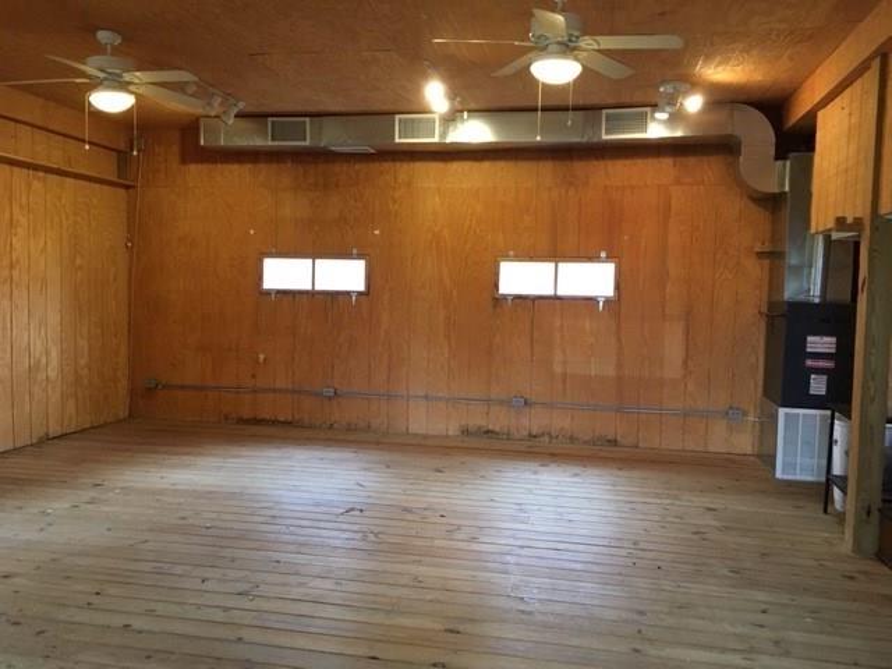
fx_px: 747
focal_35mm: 29
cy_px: 334
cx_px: 446
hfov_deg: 61.7
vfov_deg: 48.2
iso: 125
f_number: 2.2
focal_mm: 4.15
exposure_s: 1/30
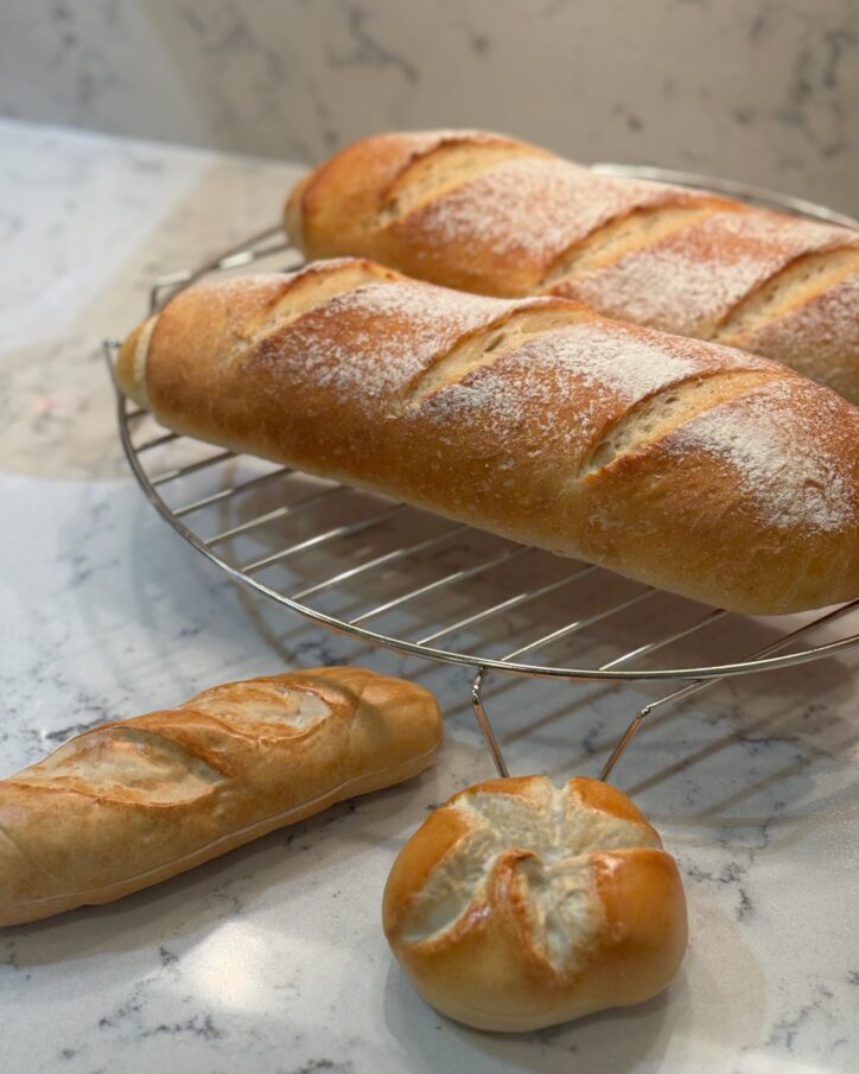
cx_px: 437
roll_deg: +0.6
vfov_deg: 35.3
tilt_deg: -39.8
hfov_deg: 28.6
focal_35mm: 53
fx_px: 1684
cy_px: 604
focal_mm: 6.86
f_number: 1.78
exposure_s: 1/60
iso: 50
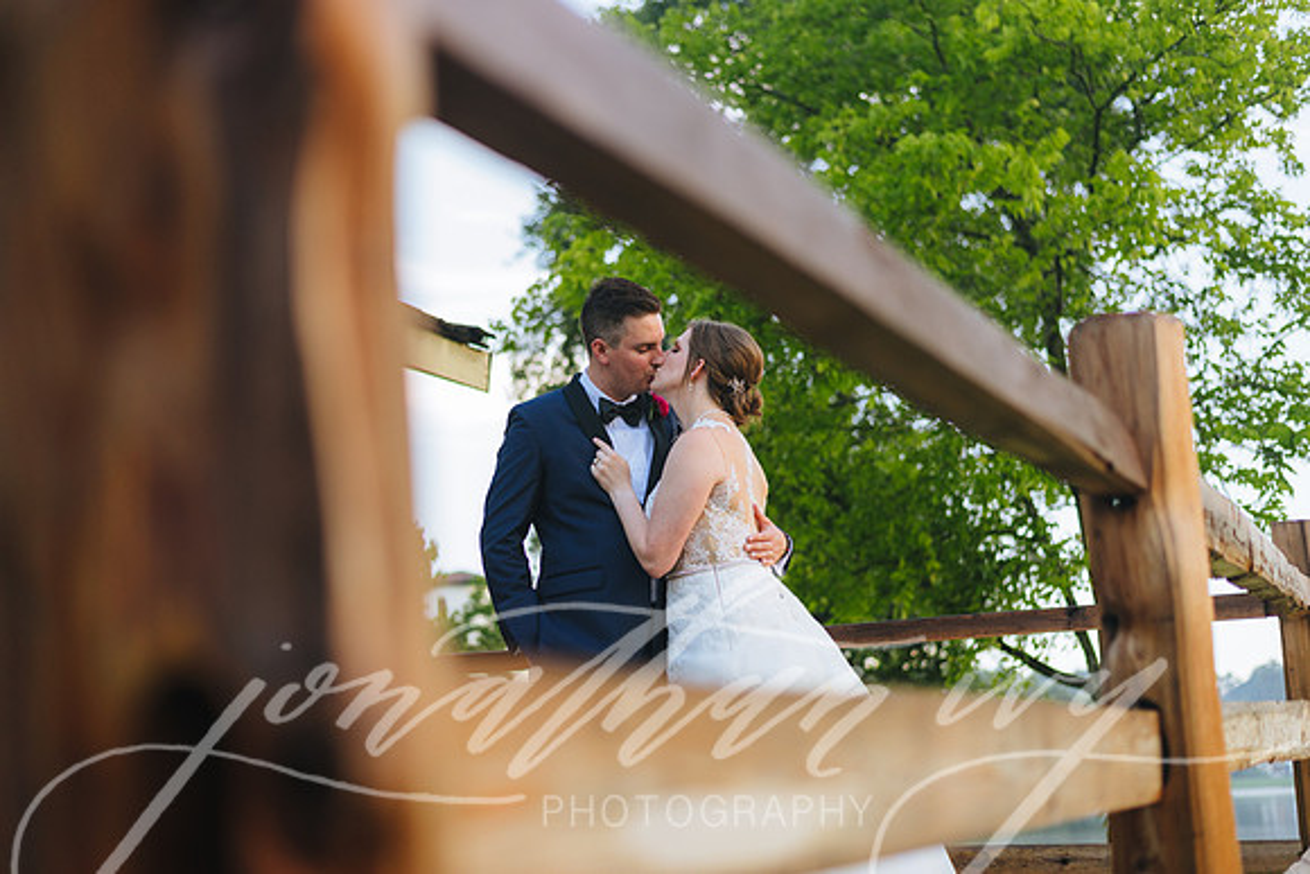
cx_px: 655
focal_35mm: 50
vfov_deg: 27.0
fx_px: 1820
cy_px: 437
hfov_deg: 39.6
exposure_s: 1/800
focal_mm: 50
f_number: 2.2
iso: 640
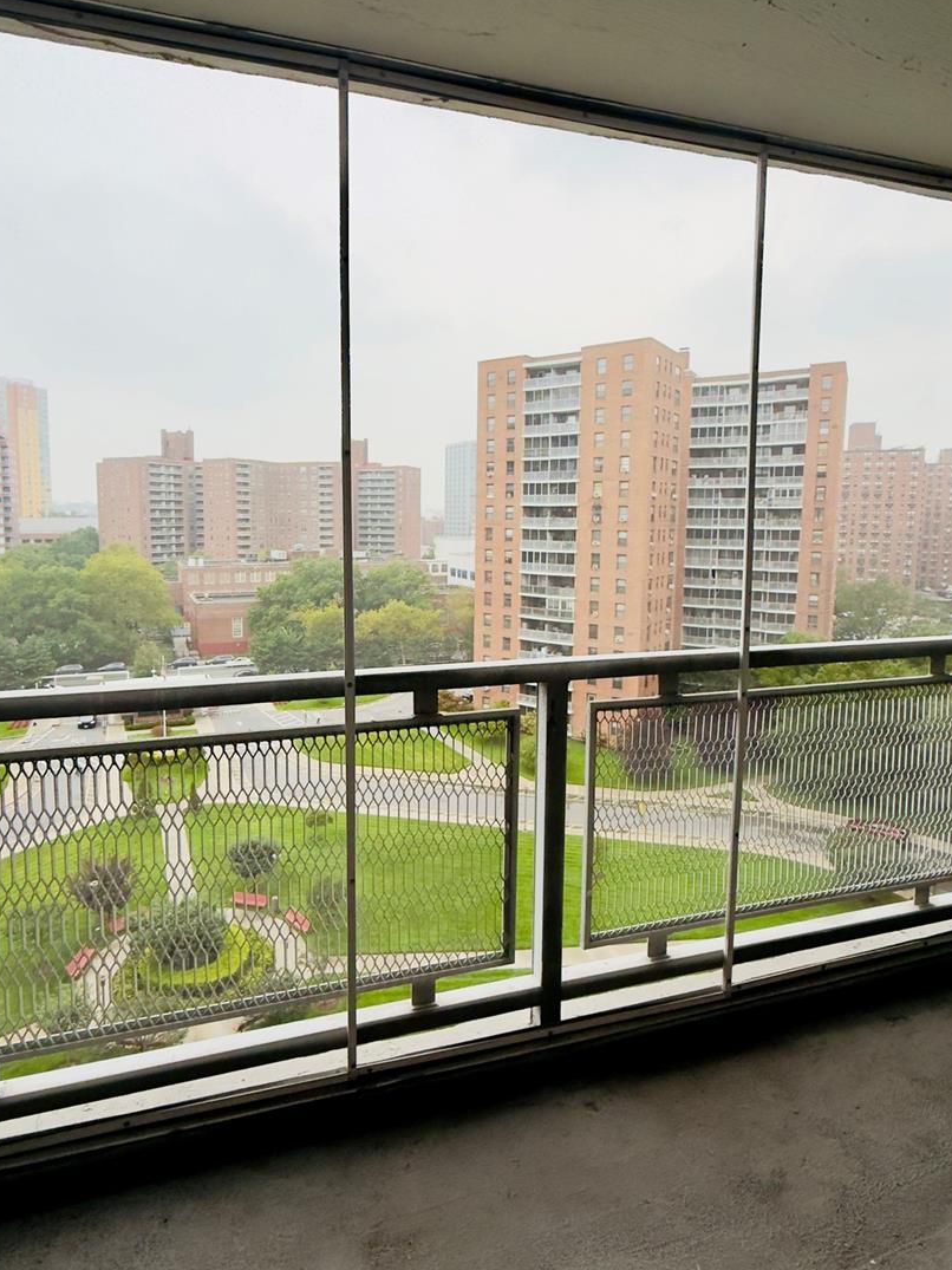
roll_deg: +0.0
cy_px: 590
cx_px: 420
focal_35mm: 20
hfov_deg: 65.8
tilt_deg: -5.4
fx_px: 734
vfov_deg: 81.6
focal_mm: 2.22
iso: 64
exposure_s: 1/479
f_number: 2.2
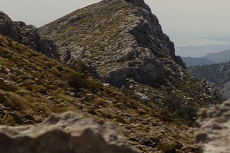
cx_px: 609
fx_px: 1271
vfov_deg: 6.9
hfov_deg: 9.0
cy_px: -1
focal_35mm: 199
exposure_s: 1/800
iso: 125
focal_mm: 13.58
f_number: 6.3
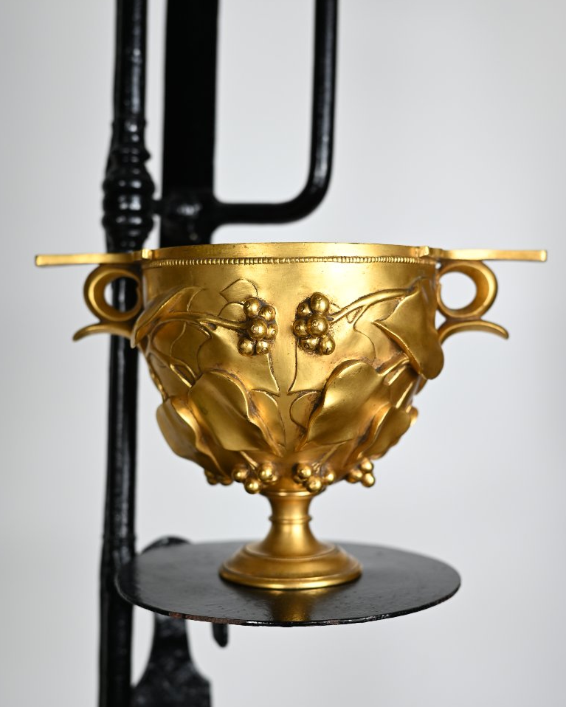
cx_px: 287
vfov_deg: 39.5
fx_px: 984
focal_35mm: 47
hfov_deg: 32.1
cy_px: 398
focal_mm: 40
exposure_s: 1/125
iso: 560
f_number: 4
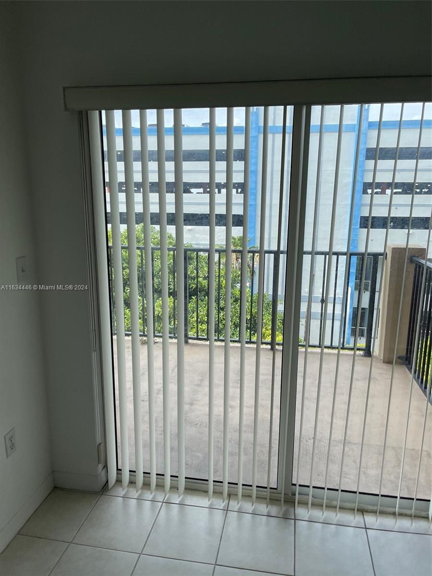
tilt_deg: -12.9
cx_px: 216
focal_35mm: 26
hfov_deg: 53.1
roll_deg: -1.0
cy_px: 288
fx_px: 433
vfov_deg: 67.3
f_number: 1.6
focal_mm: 5.1
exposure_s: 1/1048
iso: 32
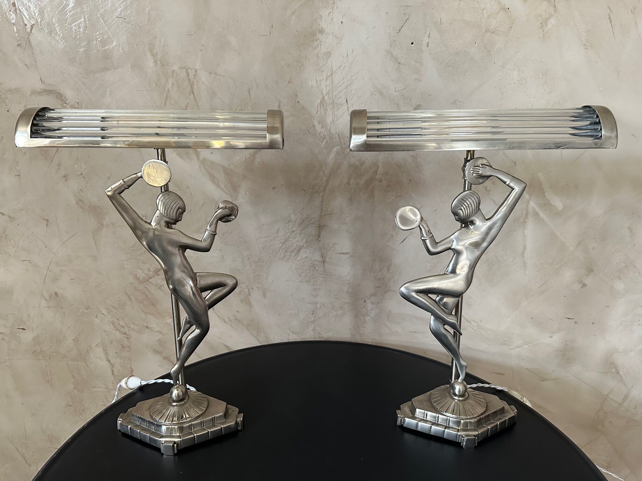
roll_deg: -0.9
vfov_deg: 56.8
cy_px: 240
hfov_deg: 71.6
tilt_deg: -16.4
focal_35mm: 24
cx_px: 321
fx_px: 445
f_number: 1.78
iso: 500
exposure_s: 1/60
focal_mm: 6.86
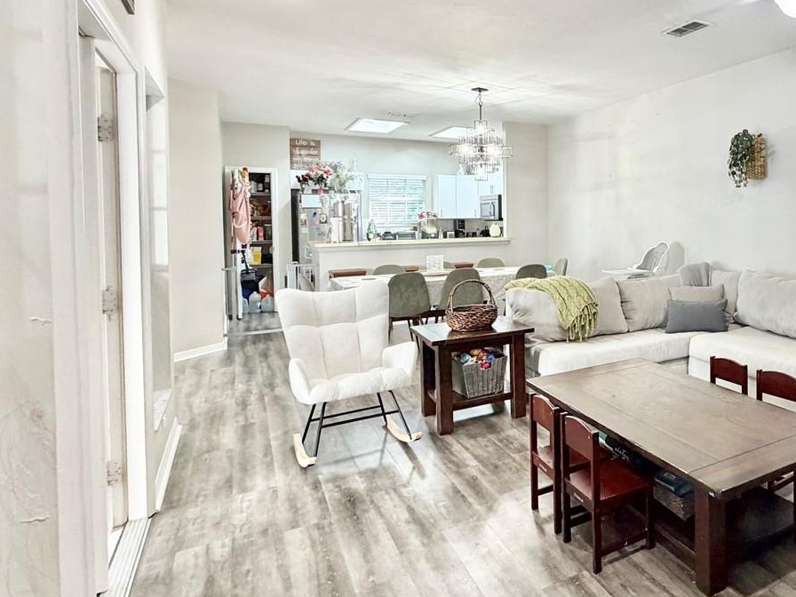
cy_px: 229
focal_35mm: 25
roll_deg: +1.1
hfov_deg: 60.6
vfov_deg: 54.3
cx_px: 691
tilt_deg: -1.9
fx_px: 575
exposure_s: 1/60
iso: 320
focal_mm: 2.22
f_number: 2.2
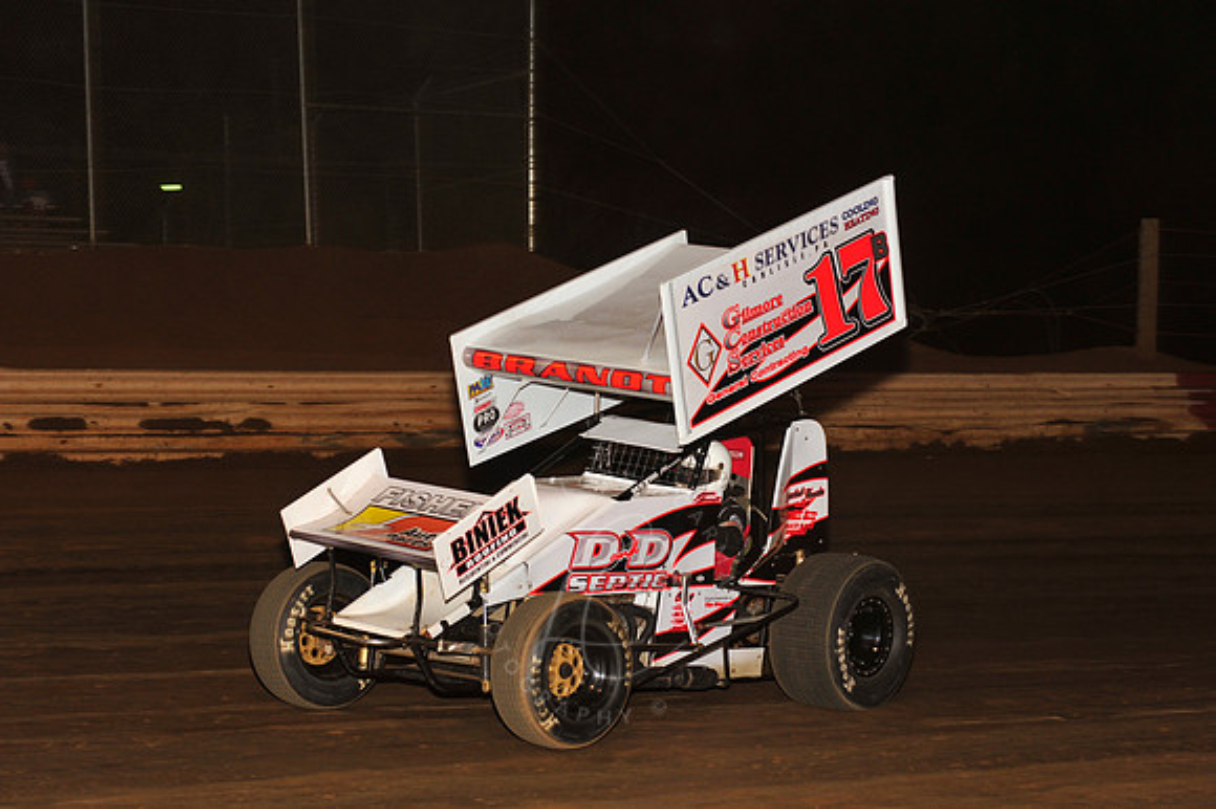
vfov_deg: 14.8
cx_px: 608
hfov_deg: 22.2
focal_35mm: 92
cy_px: 404
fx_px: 3106
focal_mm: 92
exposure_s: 1/250
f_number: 6.3
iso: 800
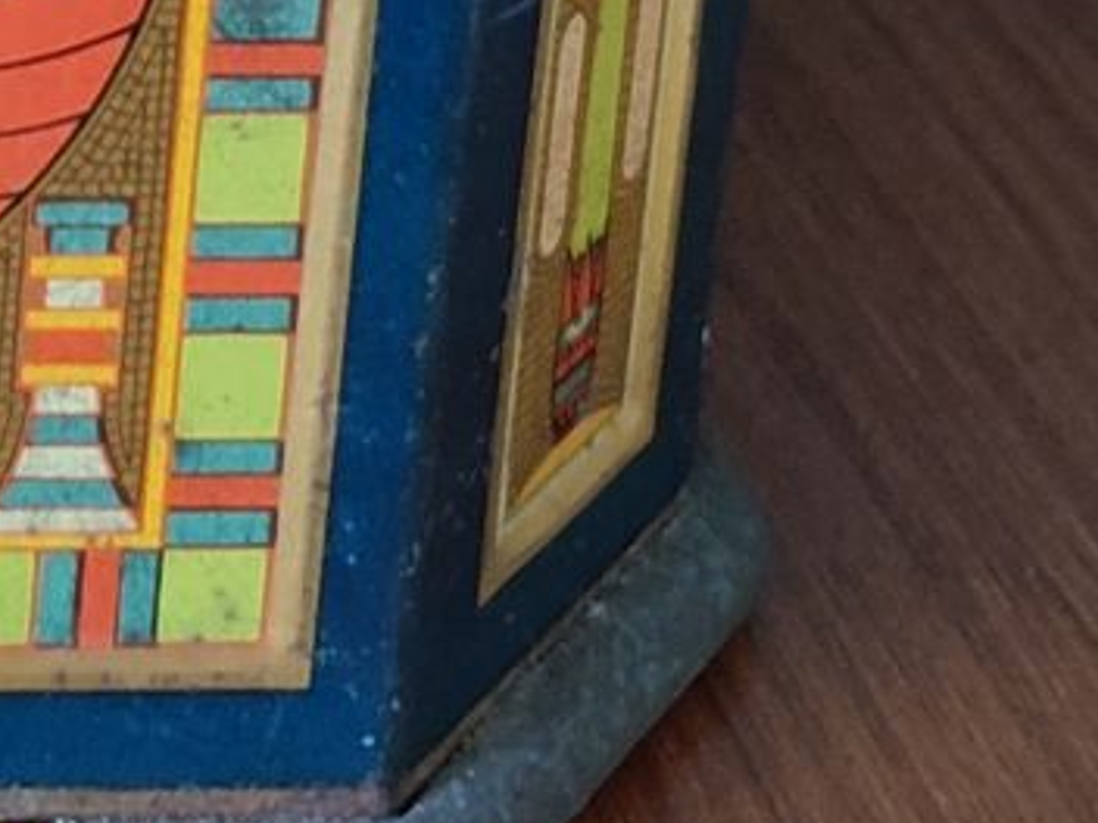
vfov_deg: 9.2
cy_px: -1284
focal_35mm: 142
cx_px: -1123
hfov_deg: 12.2
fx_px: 4504
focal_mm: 6.04
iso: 405
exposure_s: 1/25
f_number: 1.9
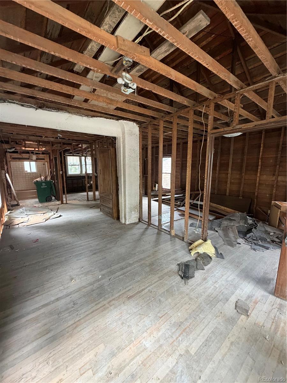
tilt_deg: -7.4
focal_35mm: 14
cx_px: 144
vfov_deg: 102.1
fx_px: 155
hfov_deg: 85.7
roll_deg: -0.3
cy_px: 192
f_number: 2.2
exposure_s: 1/61
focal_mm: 2.22
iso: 320
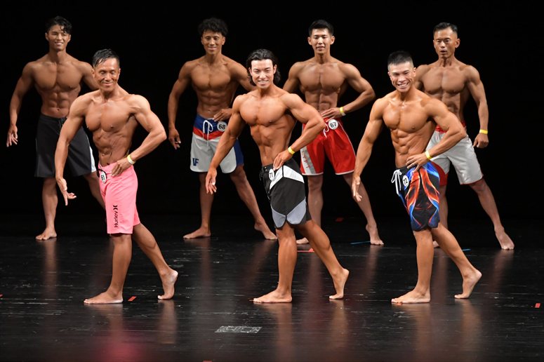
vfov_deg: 6.1
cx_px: 272
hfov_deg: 9.2
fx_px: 3398
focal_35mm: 225
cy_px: 181
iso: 3200
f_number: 5.6
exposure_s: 1/400
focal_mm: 150
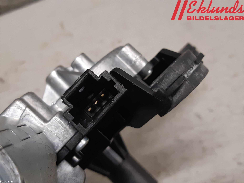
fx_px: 183
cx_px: 122
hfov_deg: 67.3
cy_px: 92
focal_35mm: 26
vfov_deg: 53.1
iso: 160
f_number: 1.7
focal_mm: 3.93
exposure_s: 1/50
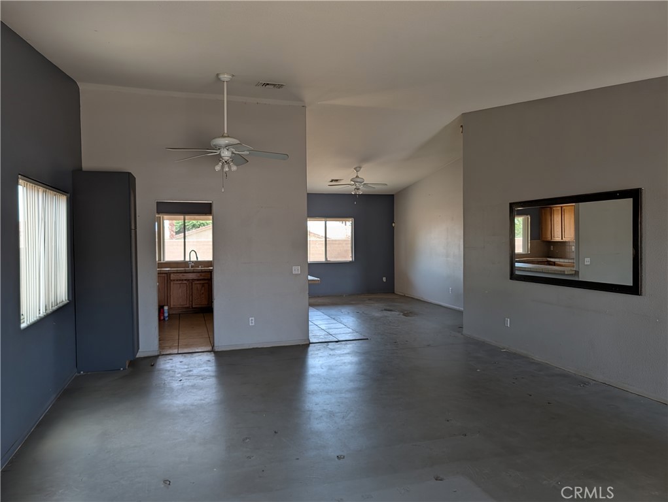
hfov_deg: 71.5
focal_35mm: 24
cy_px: 251
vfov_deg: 56.9
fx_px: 464
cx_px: 334
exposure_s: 1/86.1
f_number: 1.68
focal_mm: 6.9
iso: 22
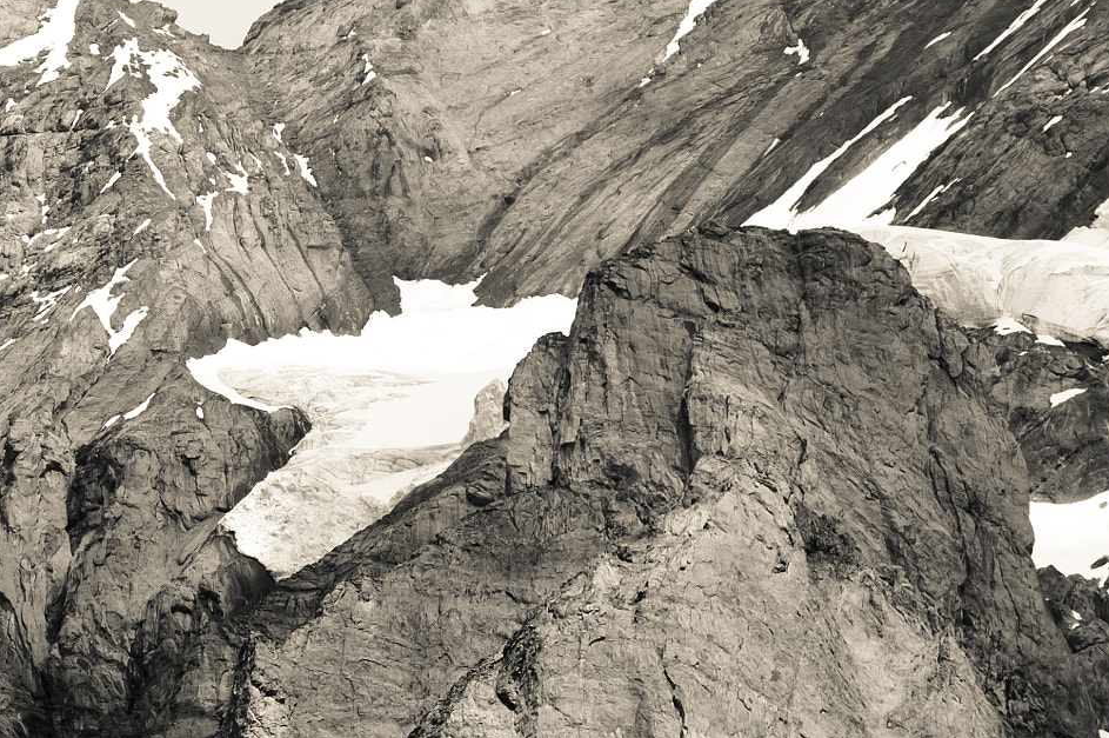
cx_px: 862
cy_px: 369
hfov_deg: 4.1
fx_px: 15666
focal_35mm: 509
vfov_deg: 2.7
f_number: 8
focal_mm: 200
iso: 100
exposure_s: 1/500
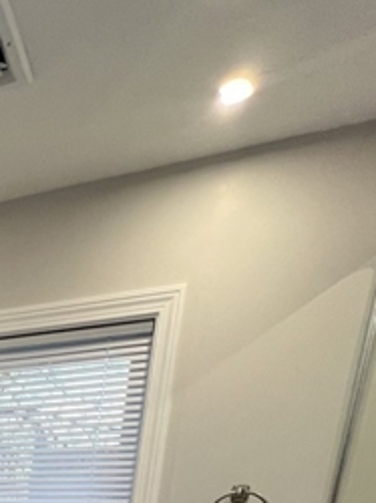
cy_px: 720
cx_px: -155
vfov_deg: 30.6
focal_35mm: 40
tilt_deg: -15.9
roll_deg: -0.7
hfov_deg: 27.5
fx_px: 580
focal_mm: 1.57
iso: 160
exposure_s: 1/120
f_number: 1.8
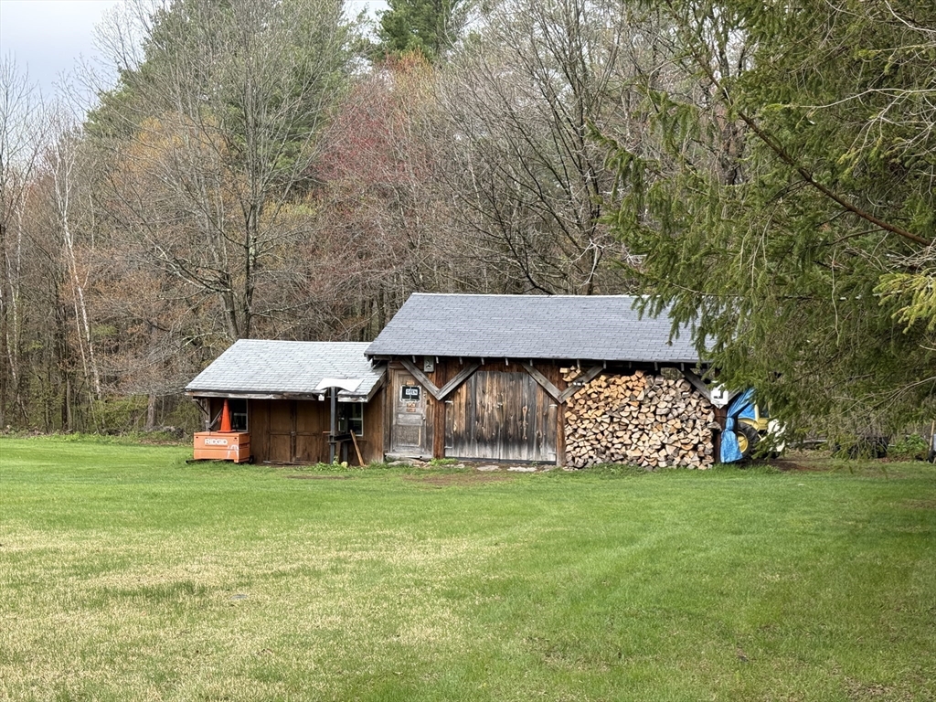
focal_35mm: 48
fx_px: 1298
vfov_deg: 30.3
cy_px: 351
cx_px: 468
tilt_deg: -0.5
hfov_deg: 39.7
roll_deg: -0.7
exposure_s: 1/611
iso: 64
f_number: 1.78
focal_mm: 6.76
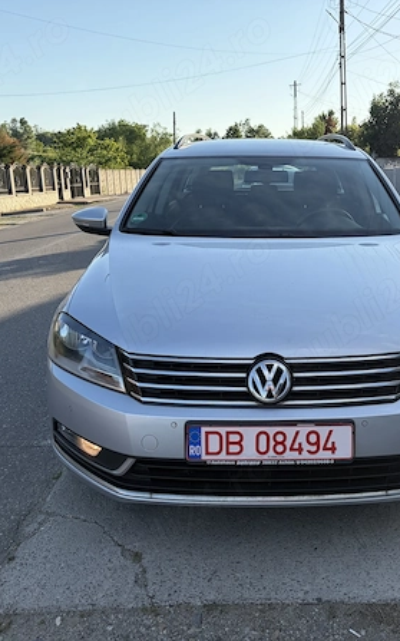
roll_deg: +1.3
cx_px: 278
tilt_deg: -12.6
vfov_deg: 52.8
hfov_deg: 34.0
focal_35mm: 37
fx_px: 646
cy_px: 321
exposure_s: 1/1517
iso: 64
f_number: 1.6
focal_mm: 5.96
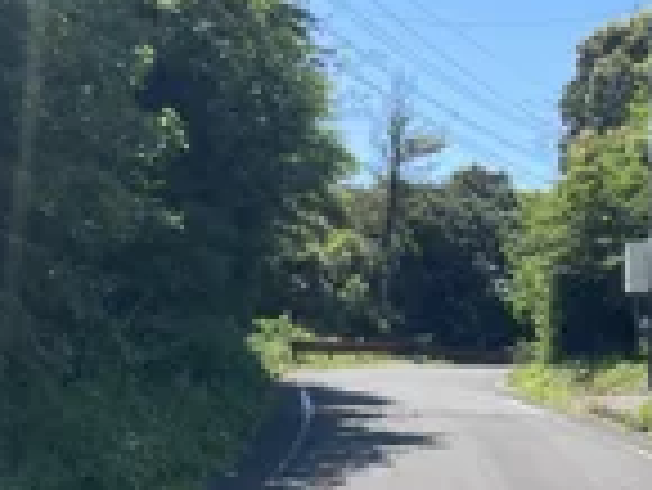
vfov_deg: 17.1
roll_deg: +1.0
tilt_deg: +8.1
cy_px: 351
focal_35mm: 86
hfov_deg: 22.3
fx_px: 1621
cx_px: 567
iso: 32
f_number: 1.6
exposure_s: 1/1916
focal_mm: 4.2
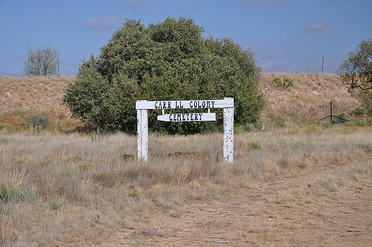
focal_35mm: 99
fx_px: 1022
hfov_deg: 20.6
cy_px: 124
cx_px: 186
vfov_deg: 13.8
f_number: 9
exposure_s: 1/320
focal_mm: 66
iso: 200
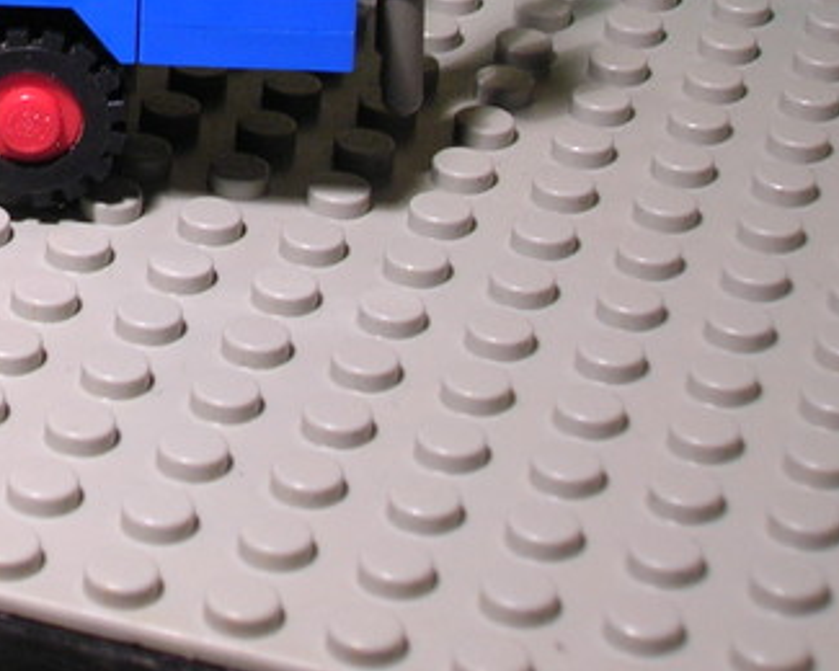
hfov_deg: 13.6
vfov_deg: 11.2
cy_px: -174
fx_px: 3352
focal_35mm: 135
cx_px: -305
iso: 50
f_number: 3.3
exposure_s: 1/12.1
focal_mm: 8.4
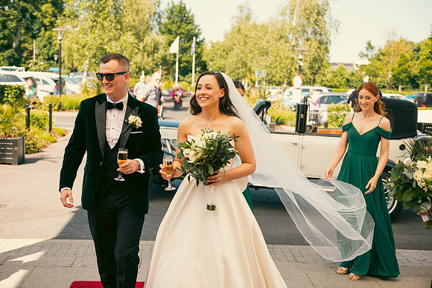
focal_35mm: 48
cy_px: 144
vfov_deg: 28.1
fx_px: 576
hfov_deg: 41.1
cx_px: 216
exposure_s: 1/400
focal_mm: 48
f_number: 3.5
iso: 125
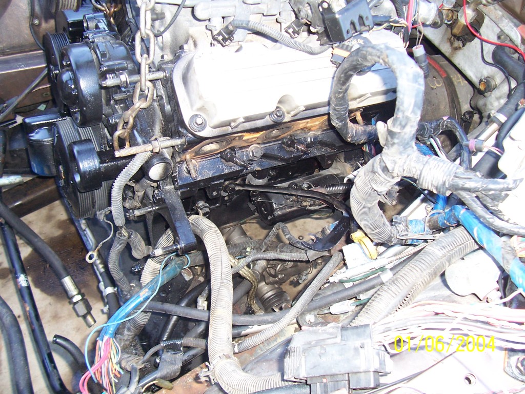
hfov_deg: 54.0
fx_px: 516
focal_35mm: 34
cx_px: 262
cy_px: 197
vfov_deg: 41.8
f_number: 2.7
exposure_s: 1/60
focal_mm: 5.6
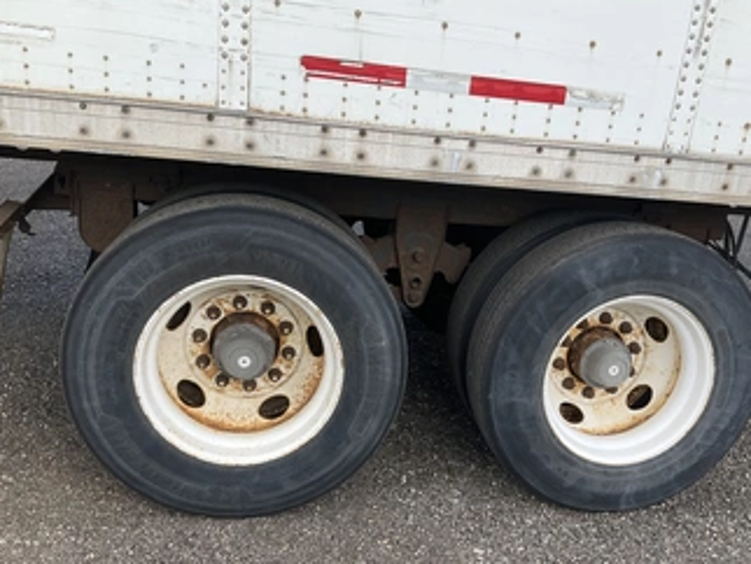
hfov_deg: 51.1
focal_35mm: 36
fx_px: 782
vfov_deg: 39.6
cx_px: 438
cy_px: 336
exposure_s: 1/650
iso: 25
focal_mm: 3
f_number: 1.8
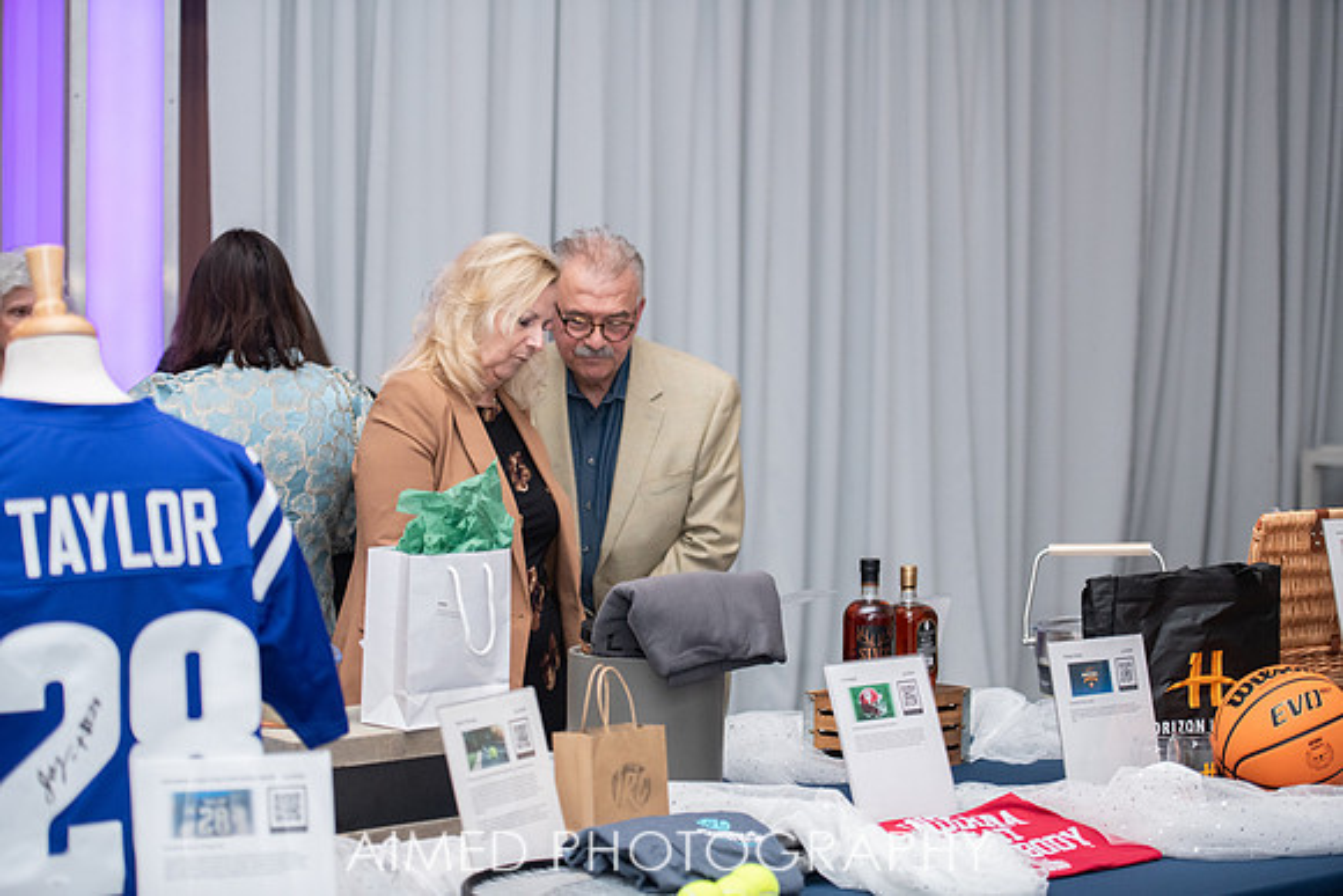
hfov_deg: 28.8
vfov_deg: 19.4
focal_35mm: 70
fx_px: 2619
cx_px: 672
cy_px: 448
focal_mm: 70
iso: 1250
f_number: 2.8
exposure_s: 1/200
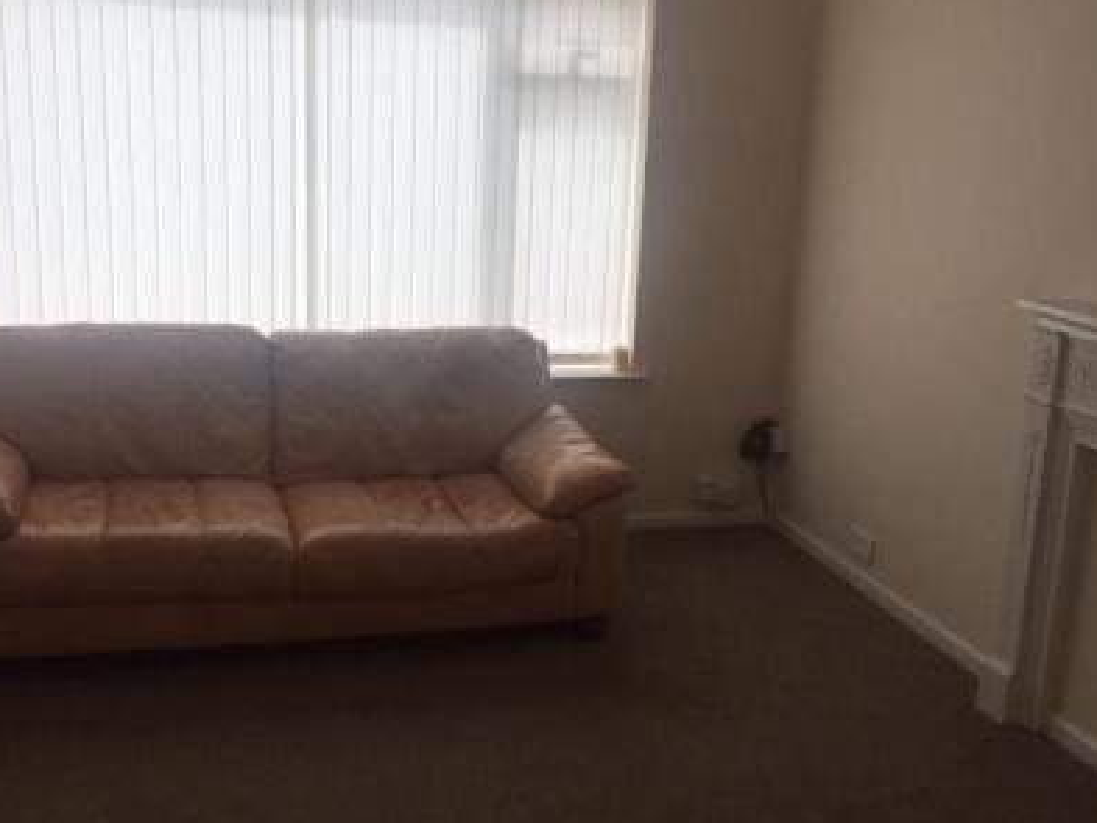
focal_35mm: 43
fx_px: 1363
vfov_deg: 33.6
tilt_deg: -16.6
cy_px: 459
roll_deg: -2.9
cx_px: 565
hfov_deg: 43.8
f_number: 2.2
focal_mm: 4.15
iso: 32
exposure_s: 1/399
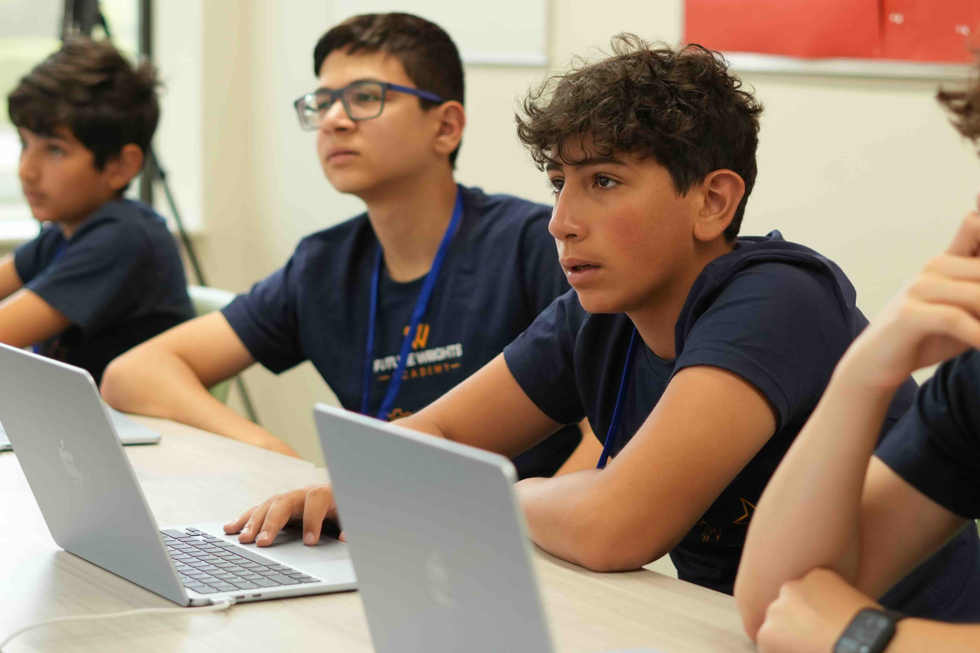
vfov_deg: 13.7
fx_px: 2722
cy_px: 235
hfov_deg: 20.4
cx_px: 543
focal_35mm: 100
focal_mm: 50
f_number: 2.2
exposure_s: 1/100
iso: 800
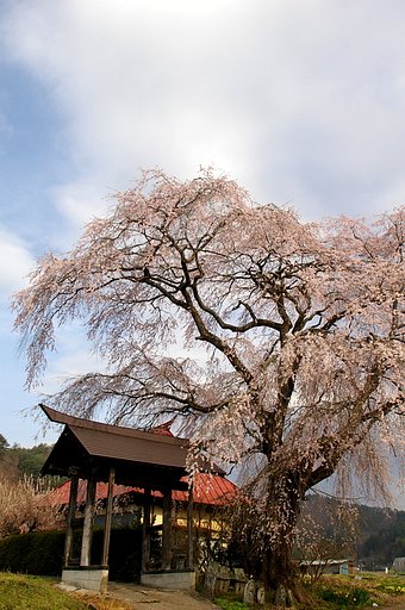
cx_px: 202
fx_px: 558
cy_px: 305
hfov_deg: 39.9
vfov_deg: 57.3
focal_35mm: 33
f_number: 9
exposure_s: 1/320
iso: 200
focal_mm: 22
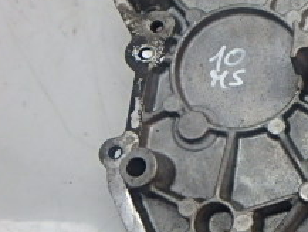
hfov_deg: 25.9
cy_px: 115
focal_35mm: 62
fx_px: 552
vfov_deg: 23.7
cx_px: 416
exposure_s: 1/30
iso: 200
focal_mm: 3.7
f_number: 3.5
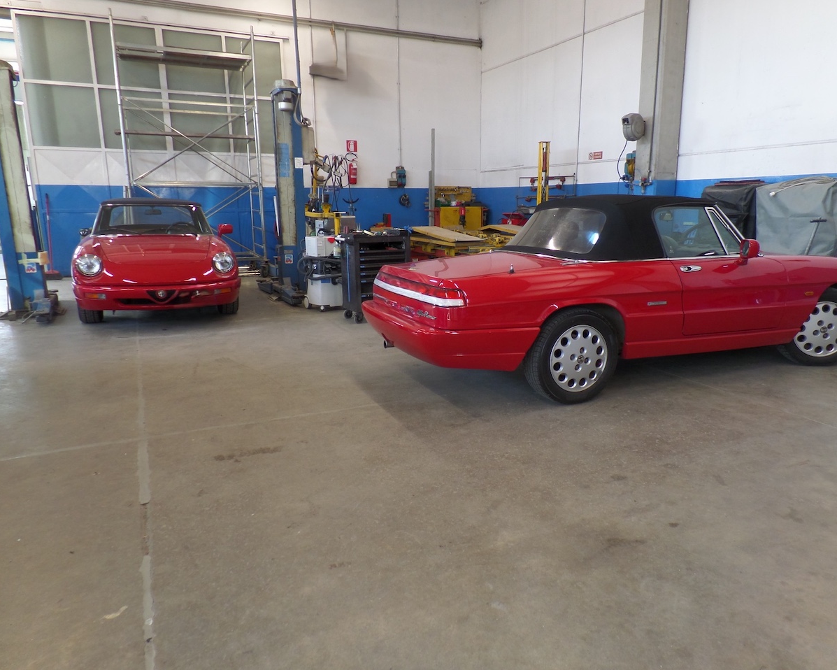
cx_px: 445
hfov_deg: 70.2
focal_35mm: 24
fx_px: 595
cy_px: 335
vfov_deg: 58.8
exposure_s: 1/30
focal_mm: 4.1
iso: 160
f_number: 2.8
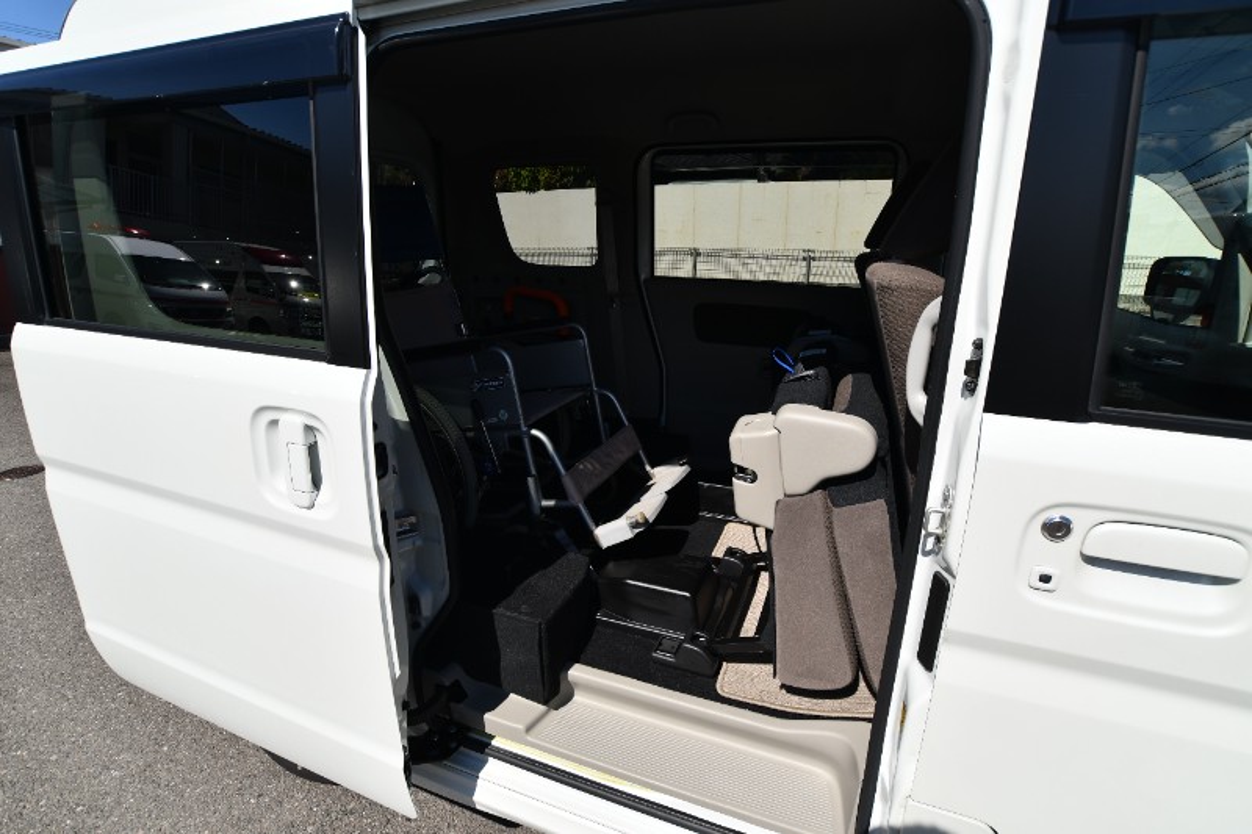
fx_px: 556
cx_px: 626
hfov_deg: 96.7
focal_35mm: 16
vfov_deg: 73.7
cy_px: 417
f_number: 9
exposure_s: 1/320
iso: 100
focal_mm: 11
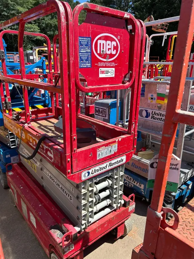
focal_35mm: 26
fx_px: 194
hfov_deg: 53.1
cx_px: 97
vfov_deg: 67.3
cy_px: 130
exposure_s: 1/2008
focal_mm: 5.7
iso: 50
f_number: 1.5
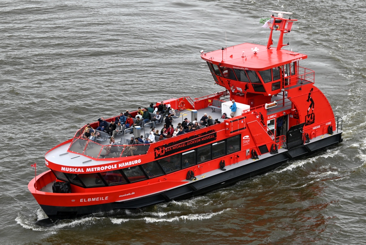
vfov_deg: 11.8
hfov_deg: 17.6
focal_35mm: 116
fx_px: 1180
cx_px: 183
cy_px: 122
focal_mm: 116
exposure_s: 1/320
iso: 100
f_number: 6.3
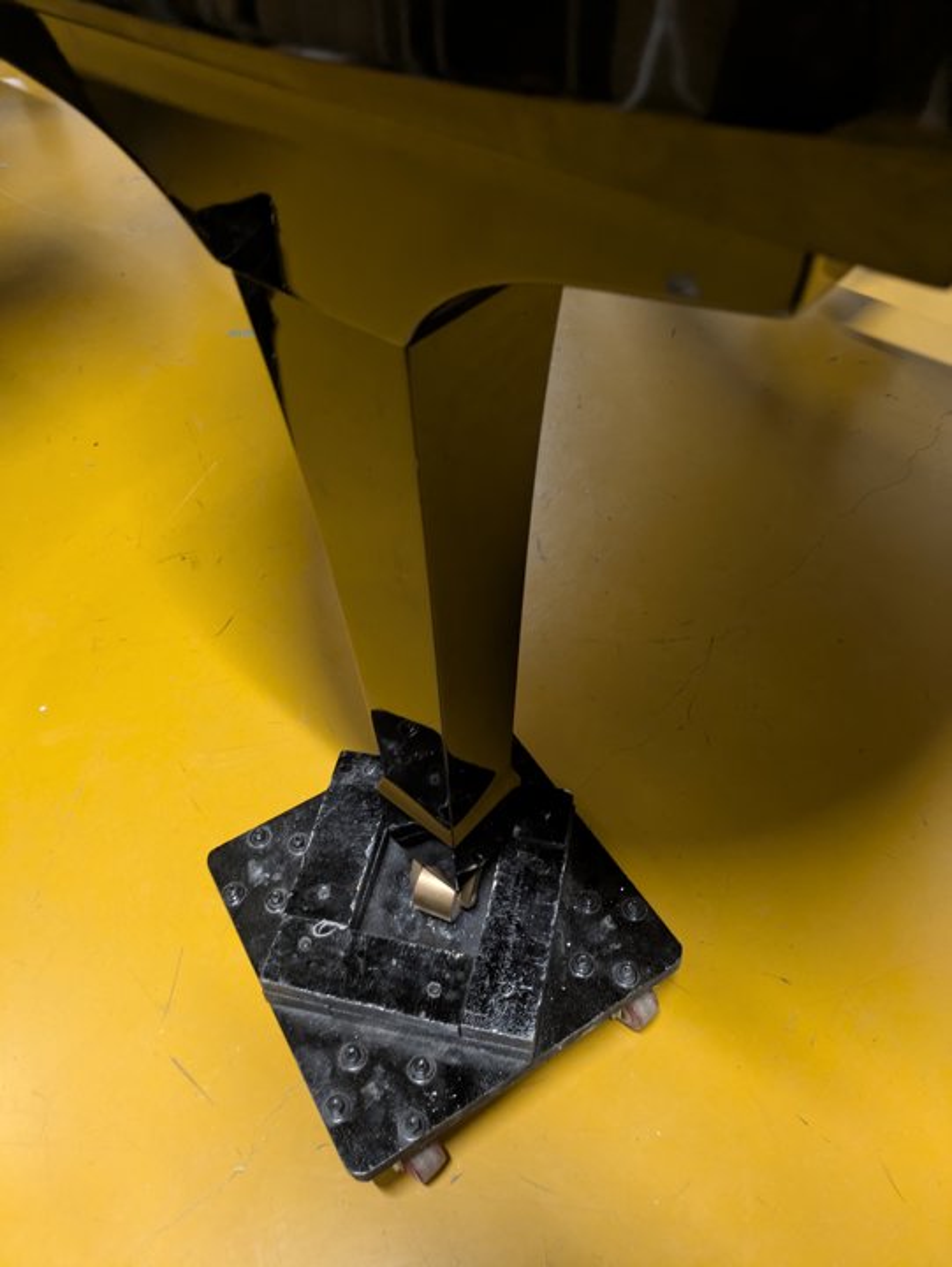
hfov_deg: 54.9
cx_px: 476
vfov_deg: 69.4
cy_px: 634
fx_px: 916
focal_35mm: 25
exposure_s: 1/24
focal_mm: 5.43
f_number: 1.89
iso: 421
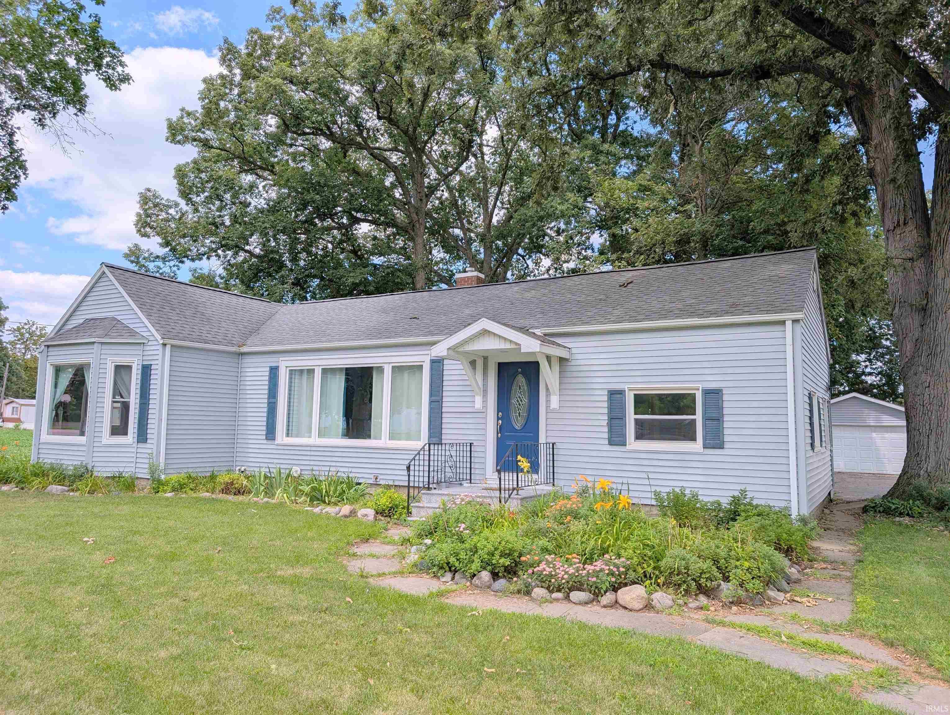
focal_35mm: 24
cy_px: 358
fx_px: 660
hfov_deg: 71.5
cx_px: 475
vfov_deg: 56.9
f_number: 1.68
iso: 21
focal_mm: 6.9
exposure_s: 1/1011
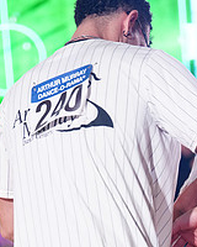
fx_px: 1669
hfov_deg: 6.8
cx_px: 95
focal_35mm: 229
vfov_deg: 8.3
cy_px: 319
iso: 2000
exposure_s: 1/500
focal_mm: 84
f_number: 2.8
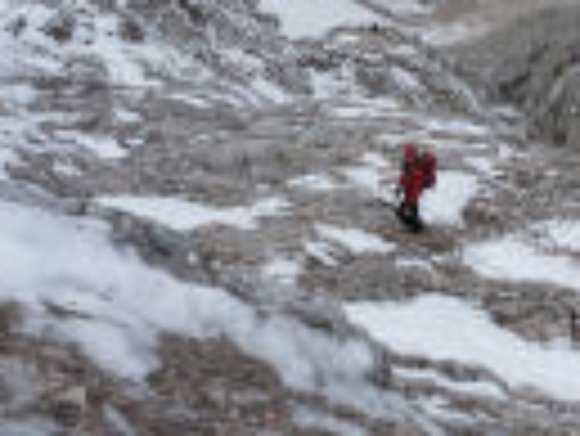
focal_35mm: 67
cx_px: 346
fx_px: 1124
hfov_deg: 28.9
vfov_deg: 21.9
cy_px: 180
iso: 100
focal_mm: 4.3
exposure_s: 1/500
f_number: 5.6
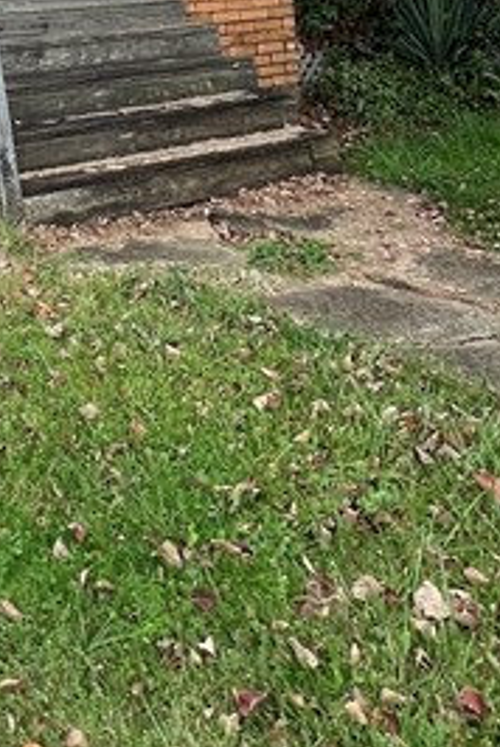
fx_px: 1080
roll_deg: +1.3
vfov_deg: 26.9
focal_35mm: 52
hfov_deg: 24.1
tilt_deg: +15.7
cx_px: -67
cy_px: -376
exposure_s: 1/224
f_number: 1.8
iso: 32
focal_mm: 1.57
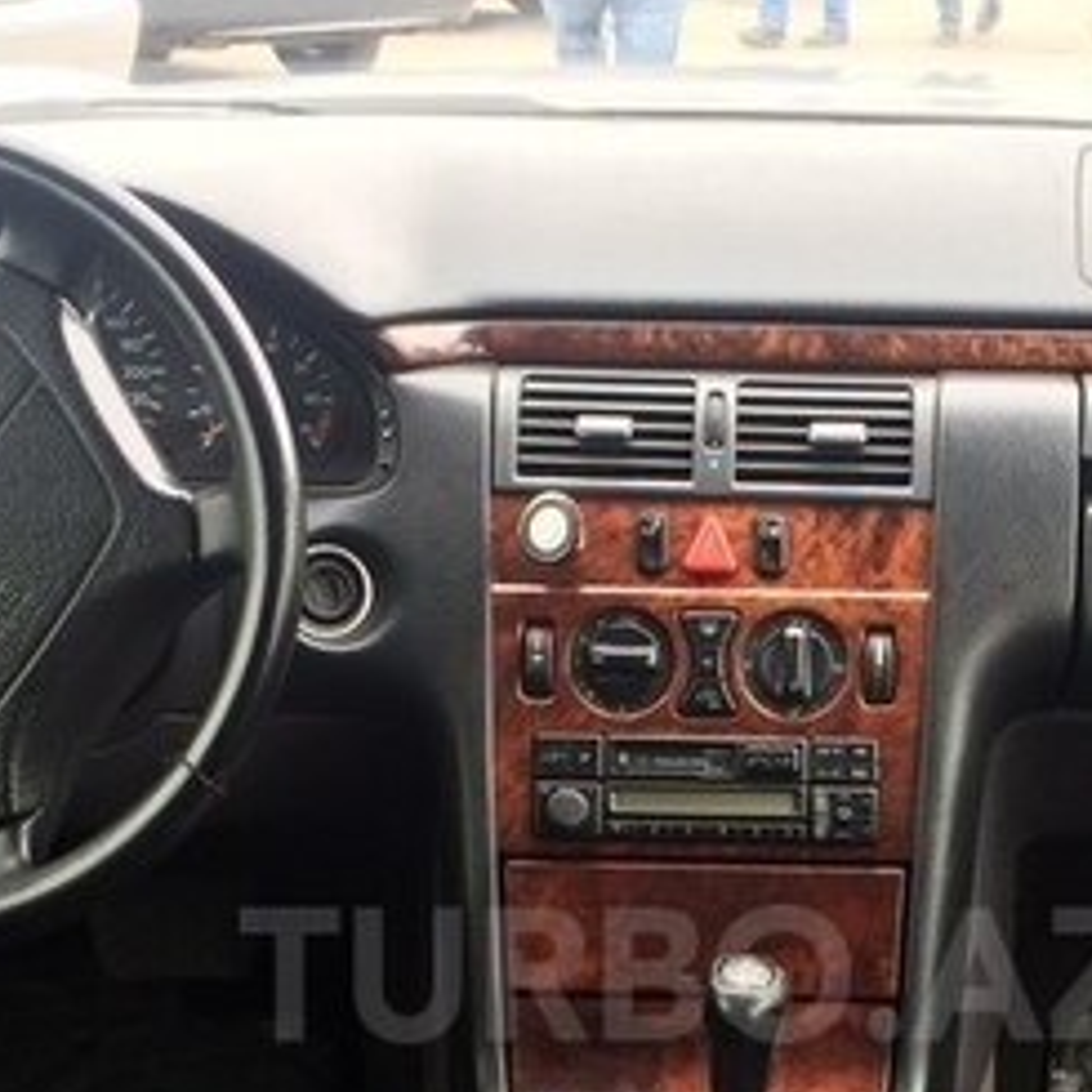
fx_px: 2463
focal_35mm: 69
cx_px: 695
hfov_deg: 24.9
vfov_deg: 24.3
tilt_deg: -26.1
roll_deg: -0.6
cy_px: 974
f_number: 2.2
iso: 40
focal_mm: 4.15
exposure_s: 1/100
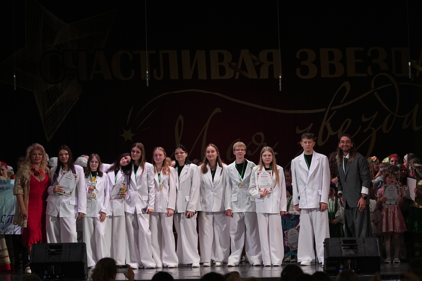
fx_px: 1172
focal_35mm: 100
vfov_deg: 13.7
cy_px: 140
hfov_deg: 20.4
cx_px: 211
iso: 2000
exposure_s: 1/250
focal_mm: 100
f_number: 2.8
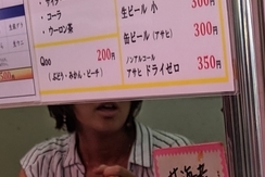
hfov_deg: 14.3
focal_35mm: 138
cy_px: 304
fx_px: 1016
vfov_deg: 9.5
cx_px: 341
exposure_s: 1/197
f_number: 1.8
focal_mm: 4.44
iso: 53
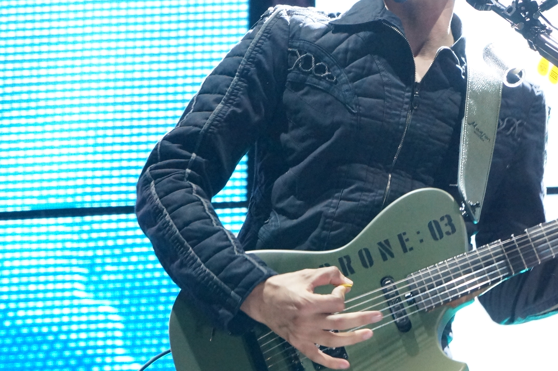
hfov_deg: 13.7
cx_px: 440
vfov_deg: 9.2
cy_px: 96
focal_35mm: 149
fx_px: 2306
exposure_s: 1/80
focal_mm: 55
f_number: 5.6
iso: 3200
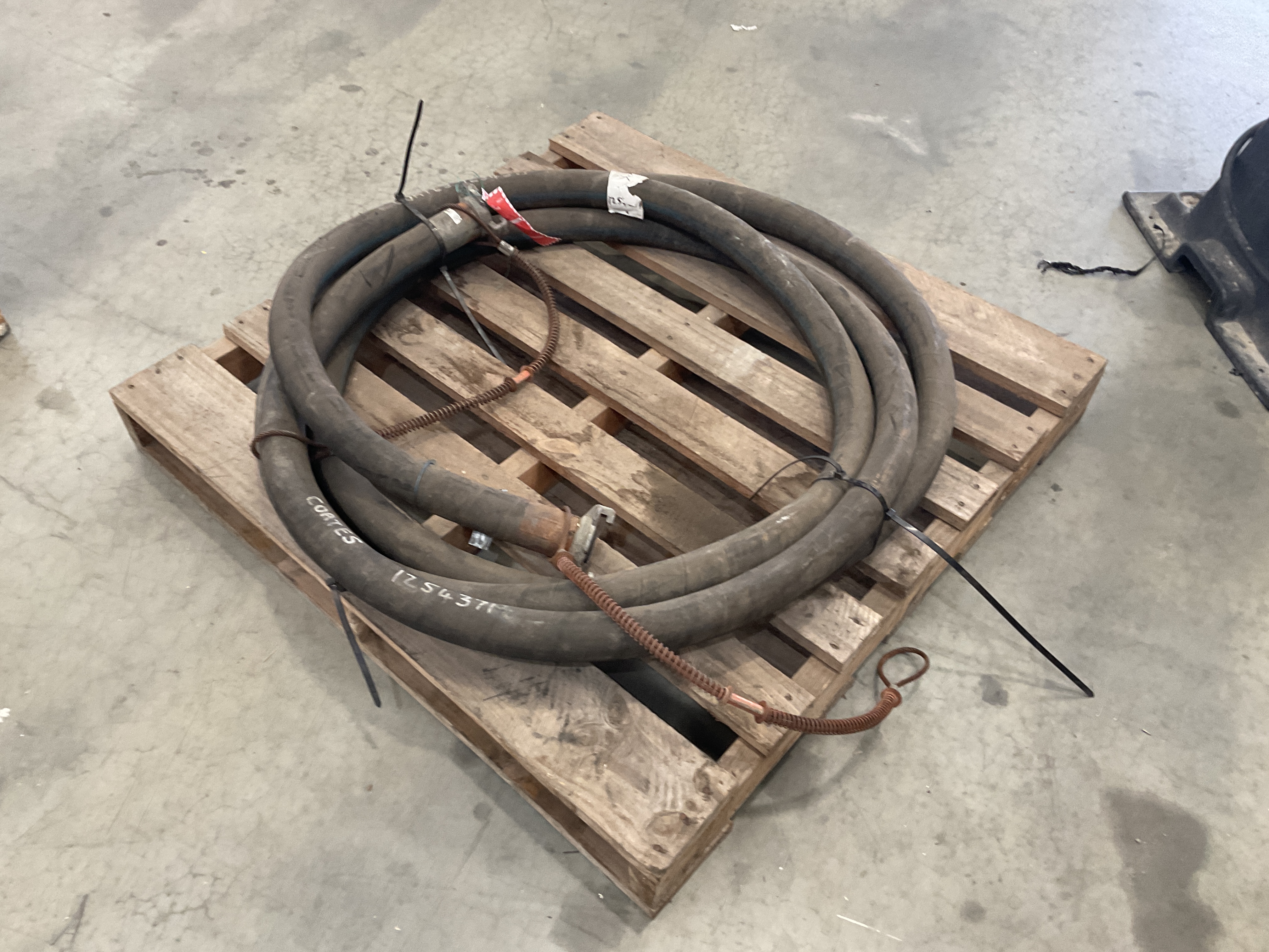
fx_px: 1063
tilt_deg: -48.0
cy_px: 476
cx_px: 634
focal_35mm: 29
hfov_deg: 61.7
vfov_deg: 48.2
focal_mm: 3
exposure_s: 1/50
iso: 100
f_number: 1.8
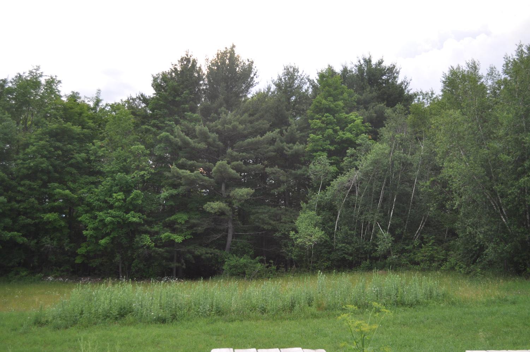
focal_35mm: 39
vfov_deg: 34.1
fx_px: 573
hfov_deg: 49.6
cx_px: 265
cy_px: 176
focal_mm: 26
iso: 250
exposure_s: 1/200
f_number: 4.2
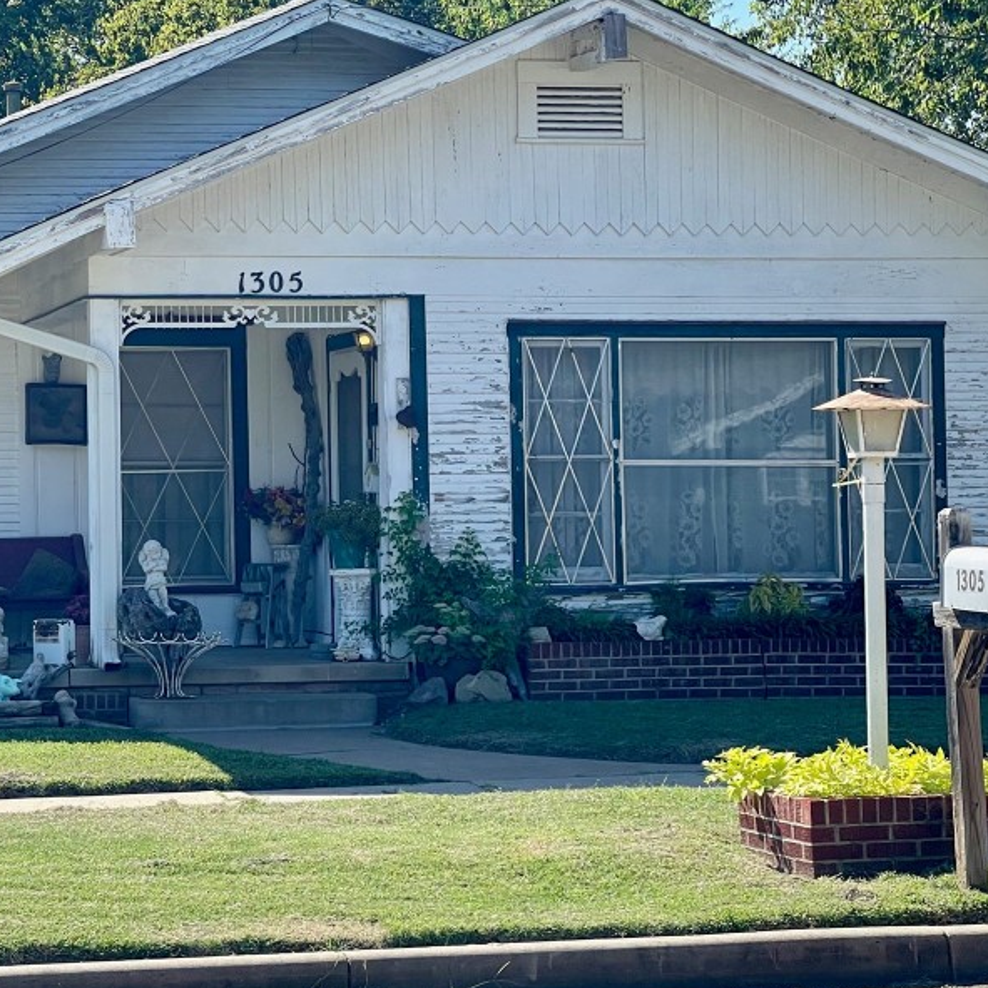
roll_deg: +0.7
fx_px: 3165
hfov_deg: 17.7
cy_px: 555
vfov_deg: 17.7
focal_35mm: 98
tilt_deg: +0.2
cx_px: 274
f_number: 2.2
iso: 20
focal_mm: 7.5
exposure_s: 1/763
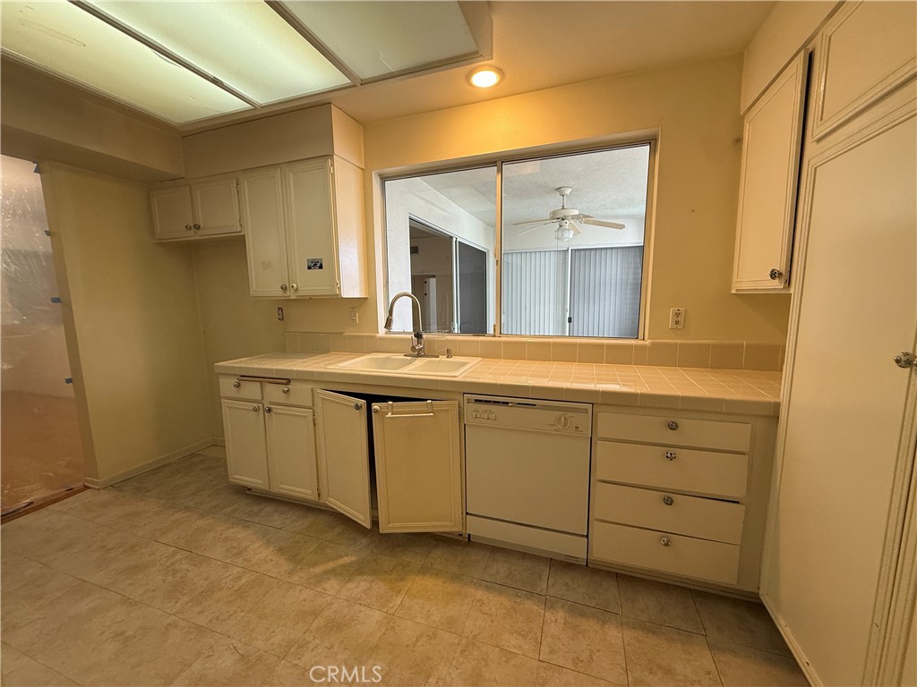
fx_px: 371
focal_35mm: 14
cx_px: 458
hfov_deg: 102.1
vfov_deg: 85.7
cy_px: 344
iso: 200
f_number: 2.2
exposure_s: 1/120
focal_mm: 2.22
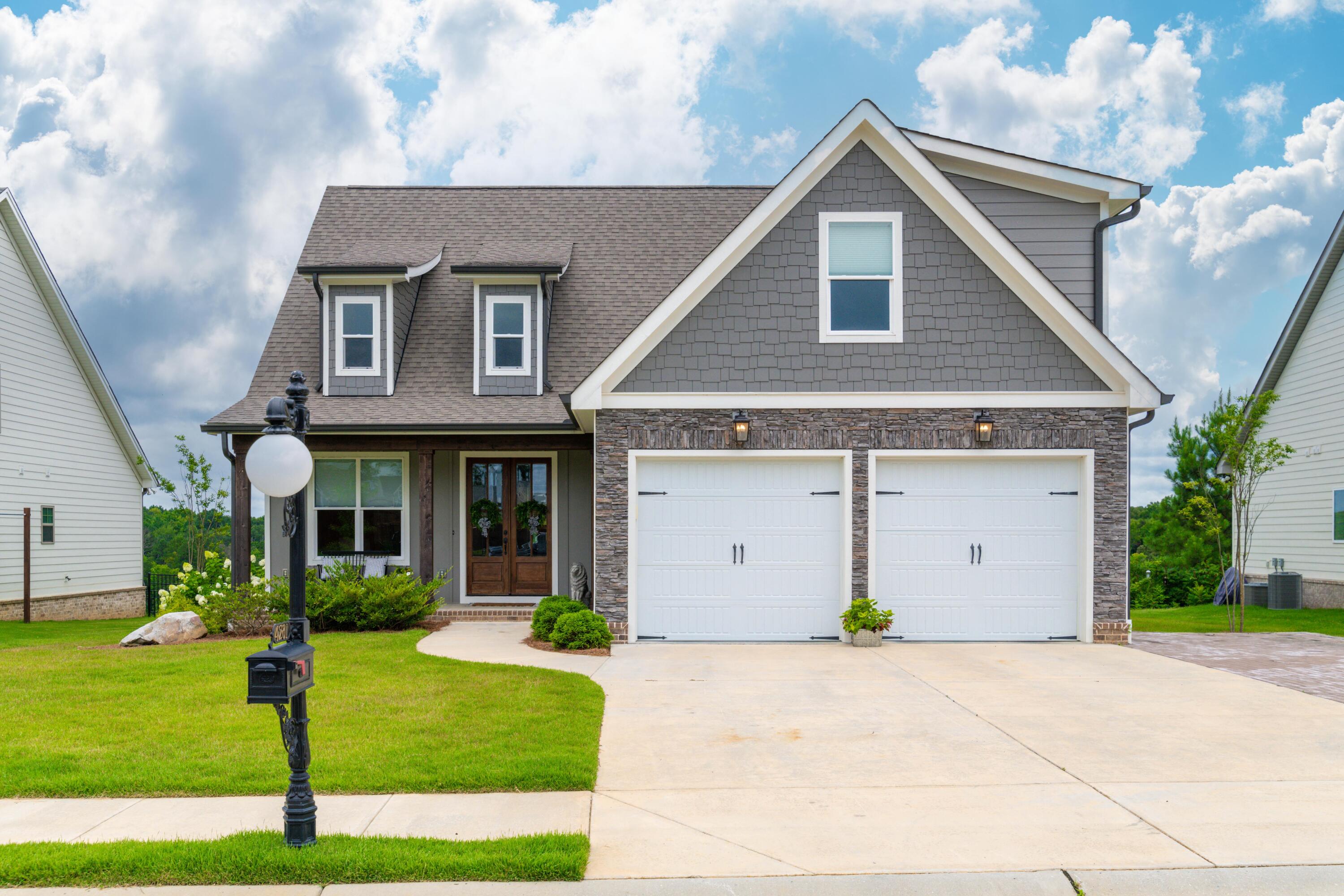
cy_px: 448
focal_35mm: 30
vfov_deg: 43.6
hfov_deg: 61.9
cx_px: 672
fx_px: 1120
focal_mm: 30
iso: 250
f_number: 7.1
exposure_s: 1/1000
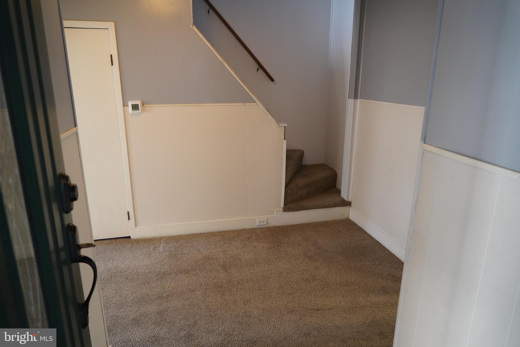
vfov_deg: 53.1
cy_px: 174
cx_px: 260
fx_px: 347
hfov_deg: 73.7
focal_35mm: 24
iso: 6400
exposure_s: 1/160
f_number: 4
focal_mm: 24
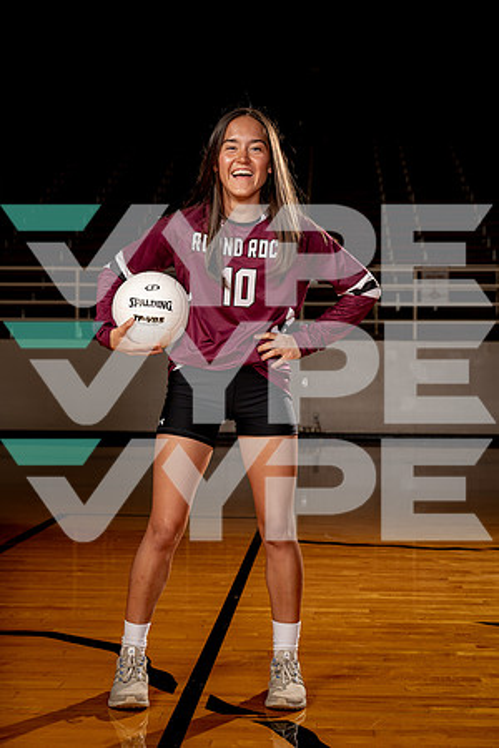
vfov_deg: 34.5
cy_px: 374
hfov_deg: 23.4
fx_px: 1206
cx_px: 250
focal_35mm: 58
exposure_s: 1/250
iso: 100
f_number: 5.6
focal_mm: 58
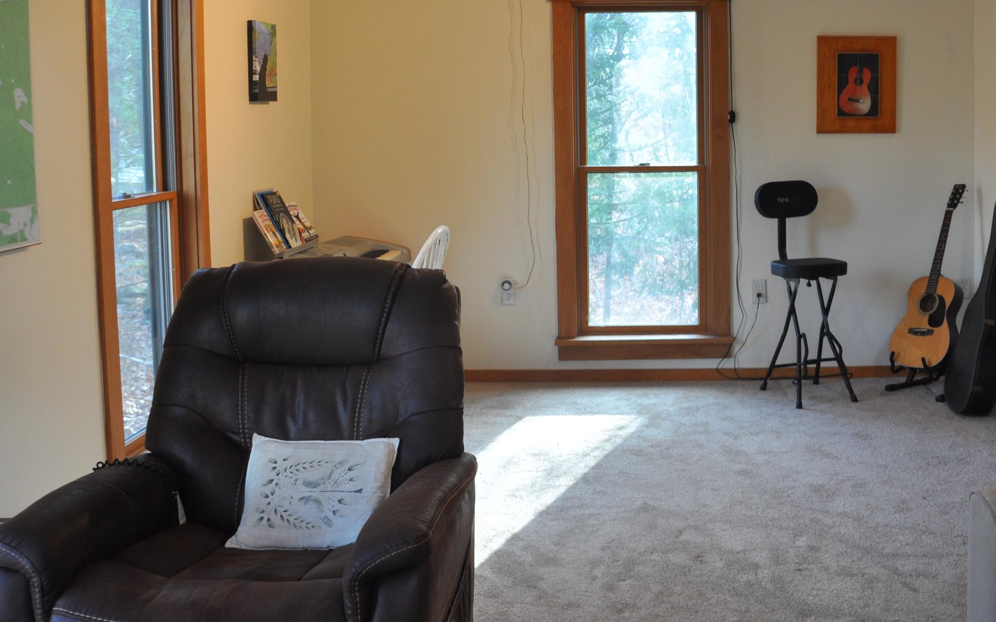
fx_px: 1086
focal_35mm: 40
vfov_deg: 31.6
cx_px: 689
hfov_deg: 48.2
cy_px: 183
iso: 400
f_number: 5
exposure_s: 1/25
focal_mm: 18
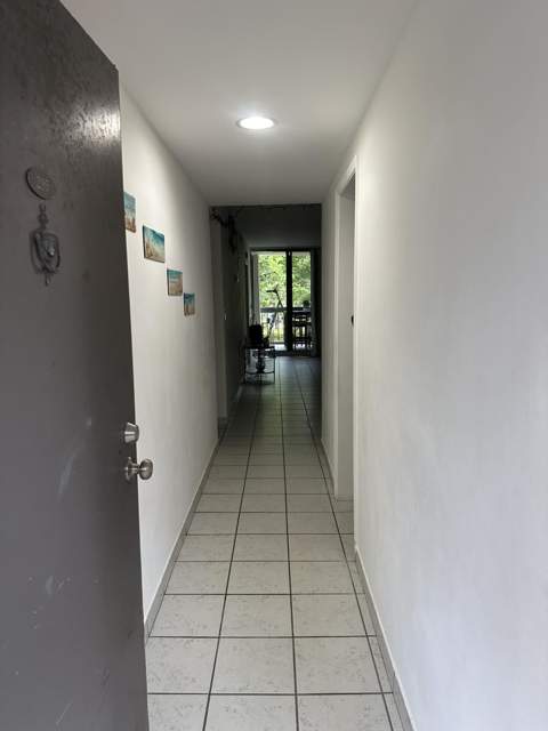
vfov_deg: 71.6
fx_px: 507
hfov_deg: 56.8
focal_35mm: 24
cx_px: 274
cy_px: 366
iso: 160
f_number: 1.78
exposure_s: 1/120
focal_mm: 6.86
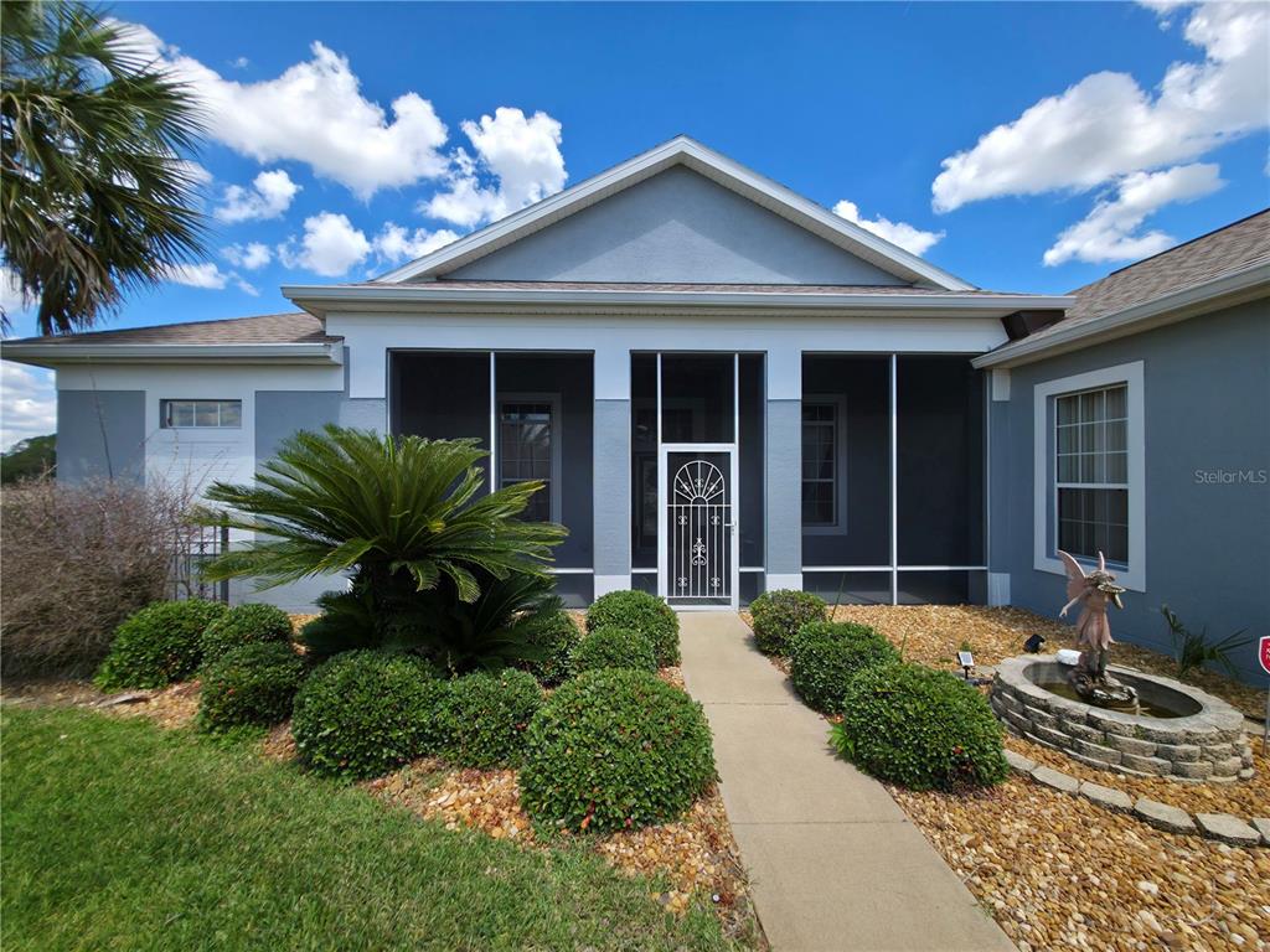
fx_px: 477
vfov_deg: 89.9
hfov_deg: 106.2
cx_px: 635
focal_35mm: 13
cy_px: 476
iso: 20
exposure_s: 1/833
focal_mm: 2.2
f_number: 1.9
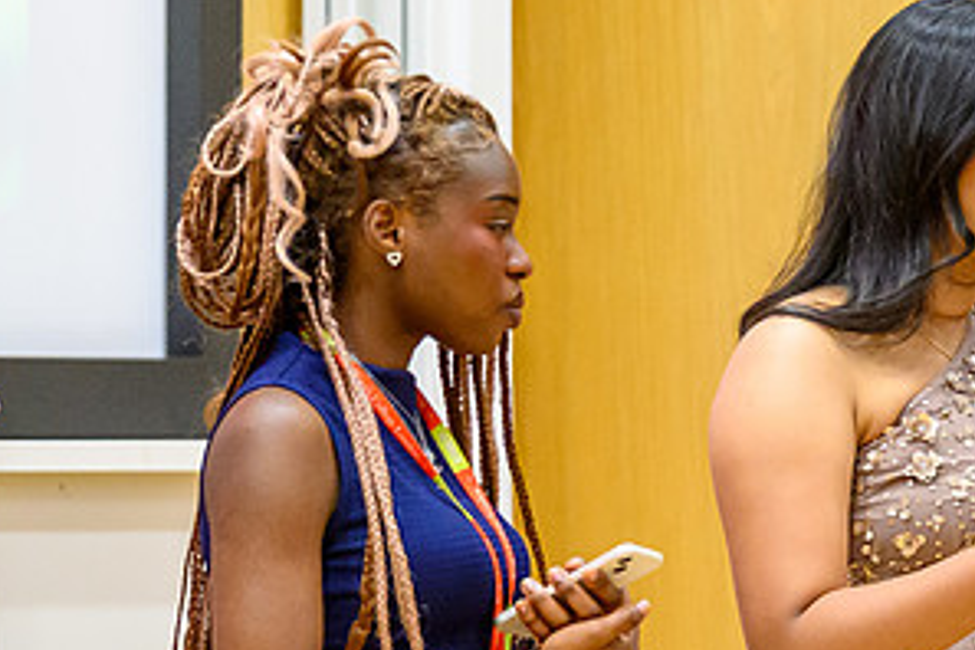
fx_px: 12024
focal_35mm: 444
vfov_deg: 3.1
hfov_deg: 4.6
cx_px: 696
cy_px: 333
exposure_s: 1/400
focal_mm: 150
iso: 7200
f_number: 2.8
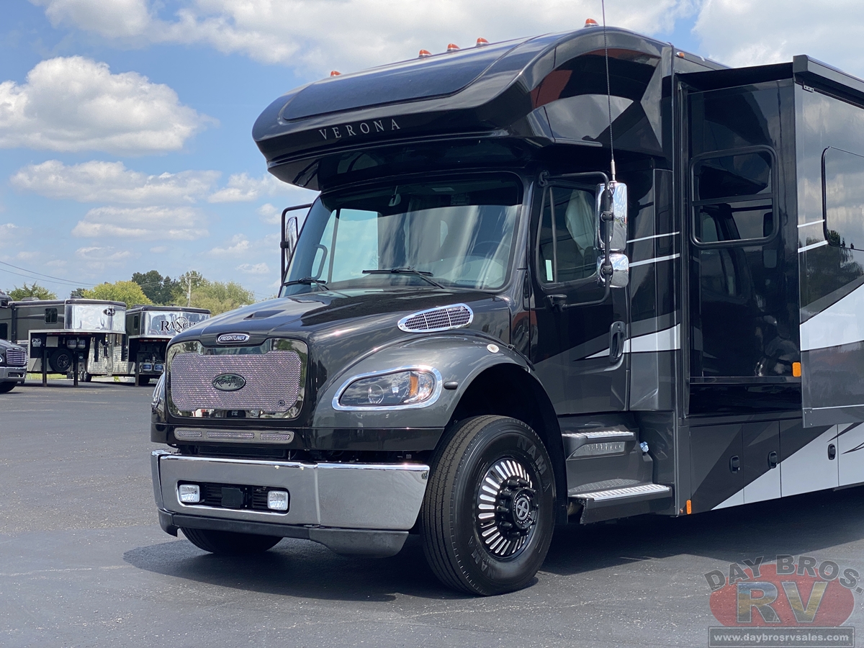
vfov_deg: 28.0
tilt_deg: +1.1
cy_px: 324
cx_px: 432
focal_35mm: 52
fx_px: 1298
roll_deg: -1.8
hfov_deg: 36.8
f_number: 2
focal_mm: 6
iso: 20
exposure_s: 1/1597
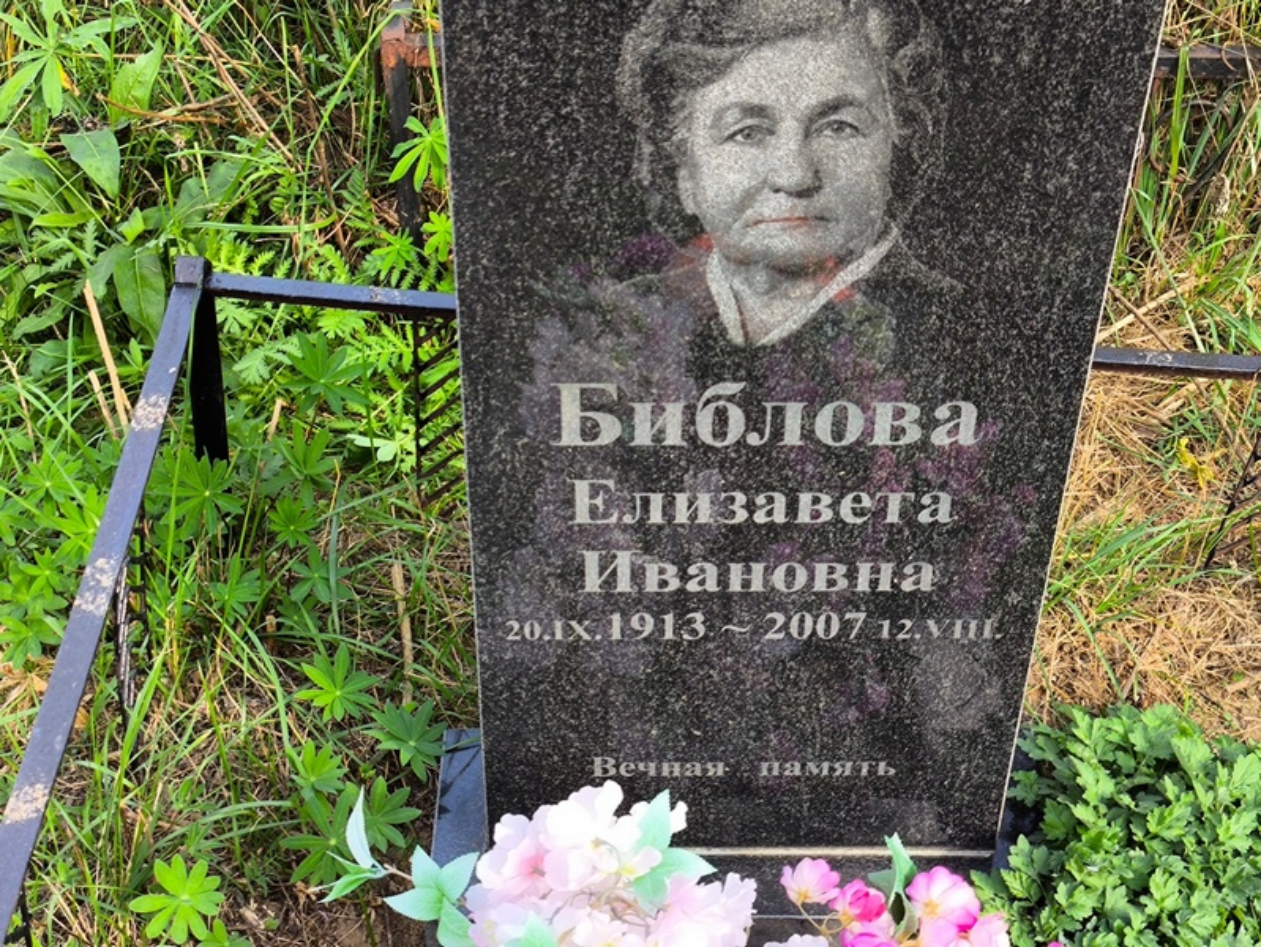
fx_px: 1822
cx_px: 630
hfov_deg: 38.2
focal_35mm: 50
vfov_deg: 29.1
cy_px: 474
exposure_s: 1/249
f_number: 1.7
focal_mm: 4.71
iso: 50
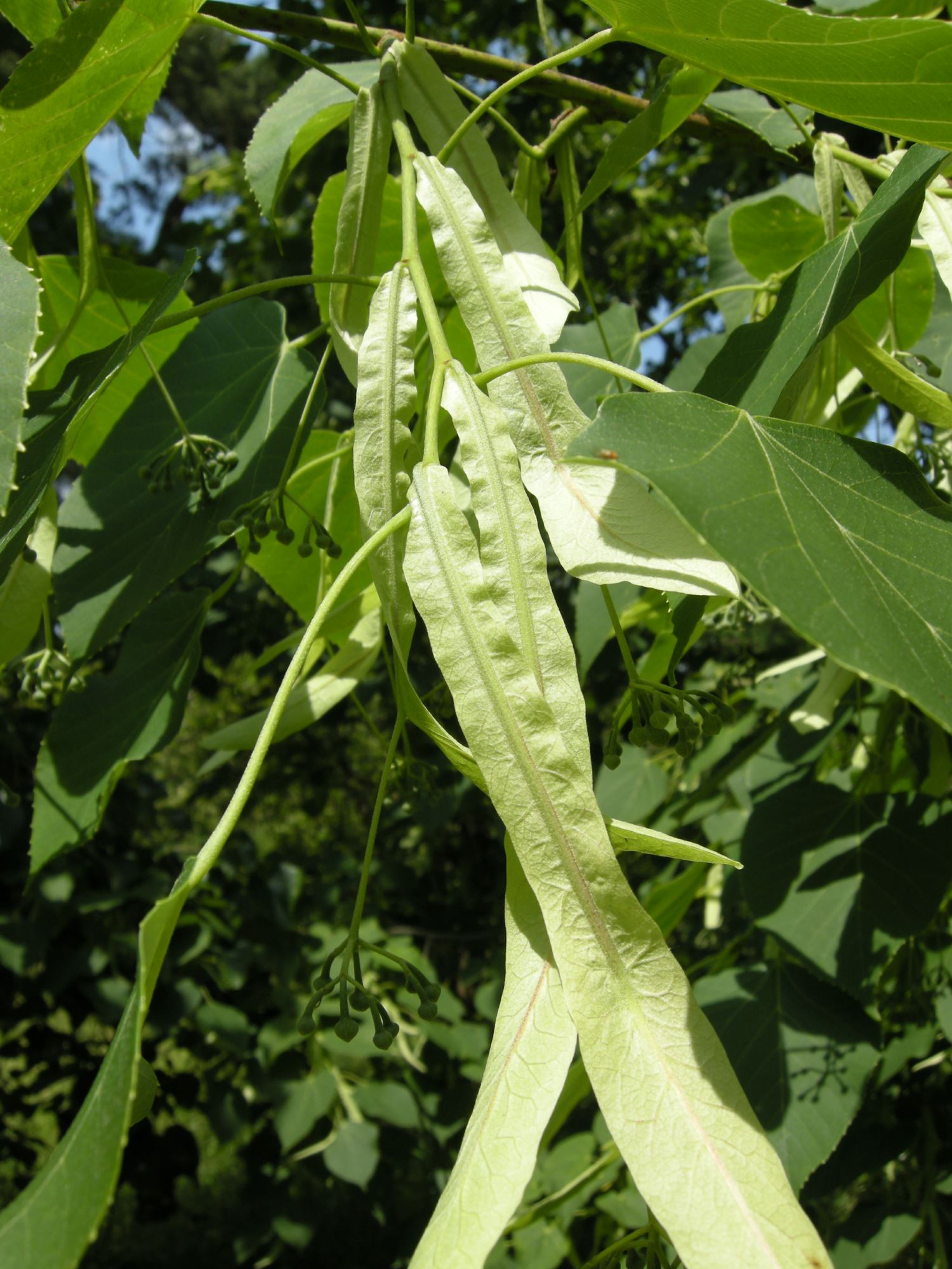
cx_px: 476
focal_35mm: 35
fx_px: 1283
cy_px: 634
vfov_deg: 52.6
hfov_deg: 40.7
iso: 64
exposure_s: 1/255
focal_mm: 7.5
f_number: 5.4
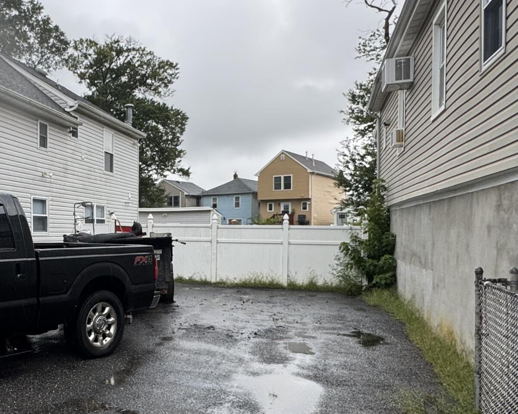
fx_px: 521
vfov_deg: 43.2
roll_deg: -0.6
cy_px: 238
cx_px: 78
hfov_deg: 48.7
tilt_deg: -0.7
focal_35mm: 34
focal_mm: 2.22
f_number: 2.2
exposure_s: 1/99
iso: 80
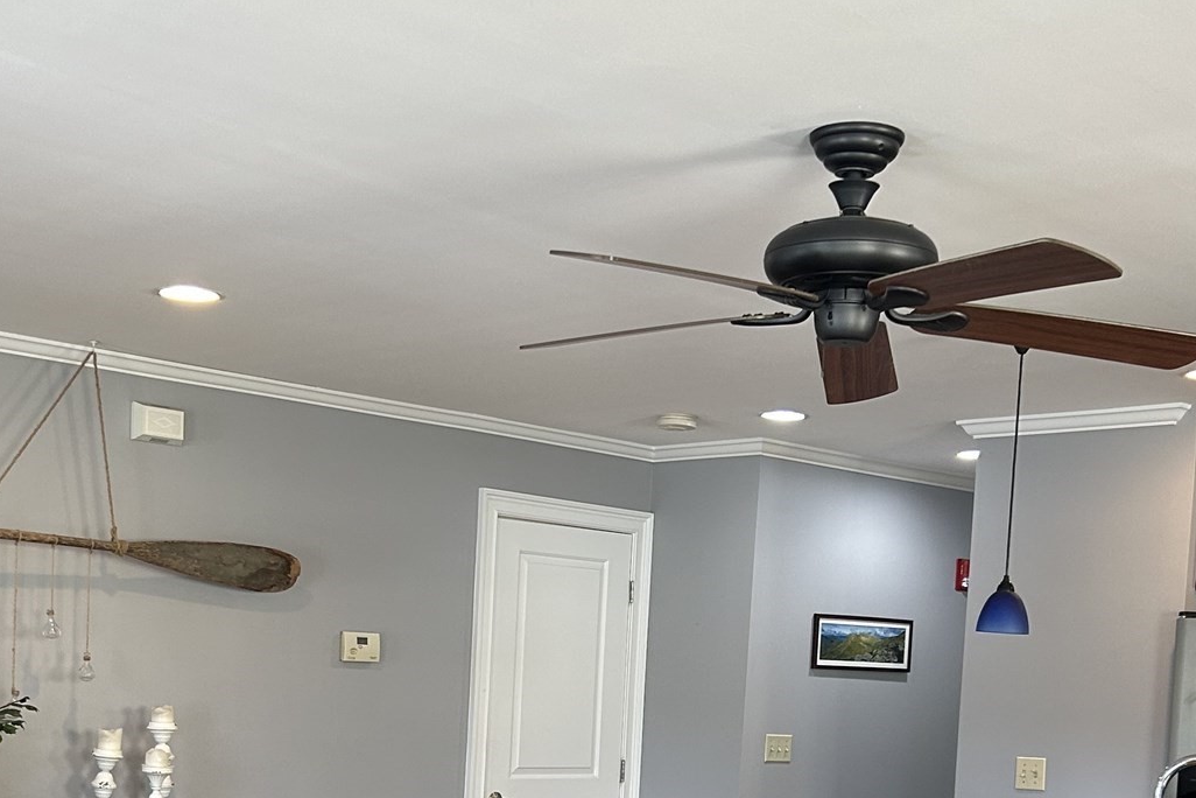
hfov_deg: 36.9
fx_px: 1794
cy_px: 780
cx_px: 571
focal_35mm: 54
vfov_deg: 24.1
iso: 125
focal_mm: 5.7
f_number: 1.5
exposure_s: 1/120
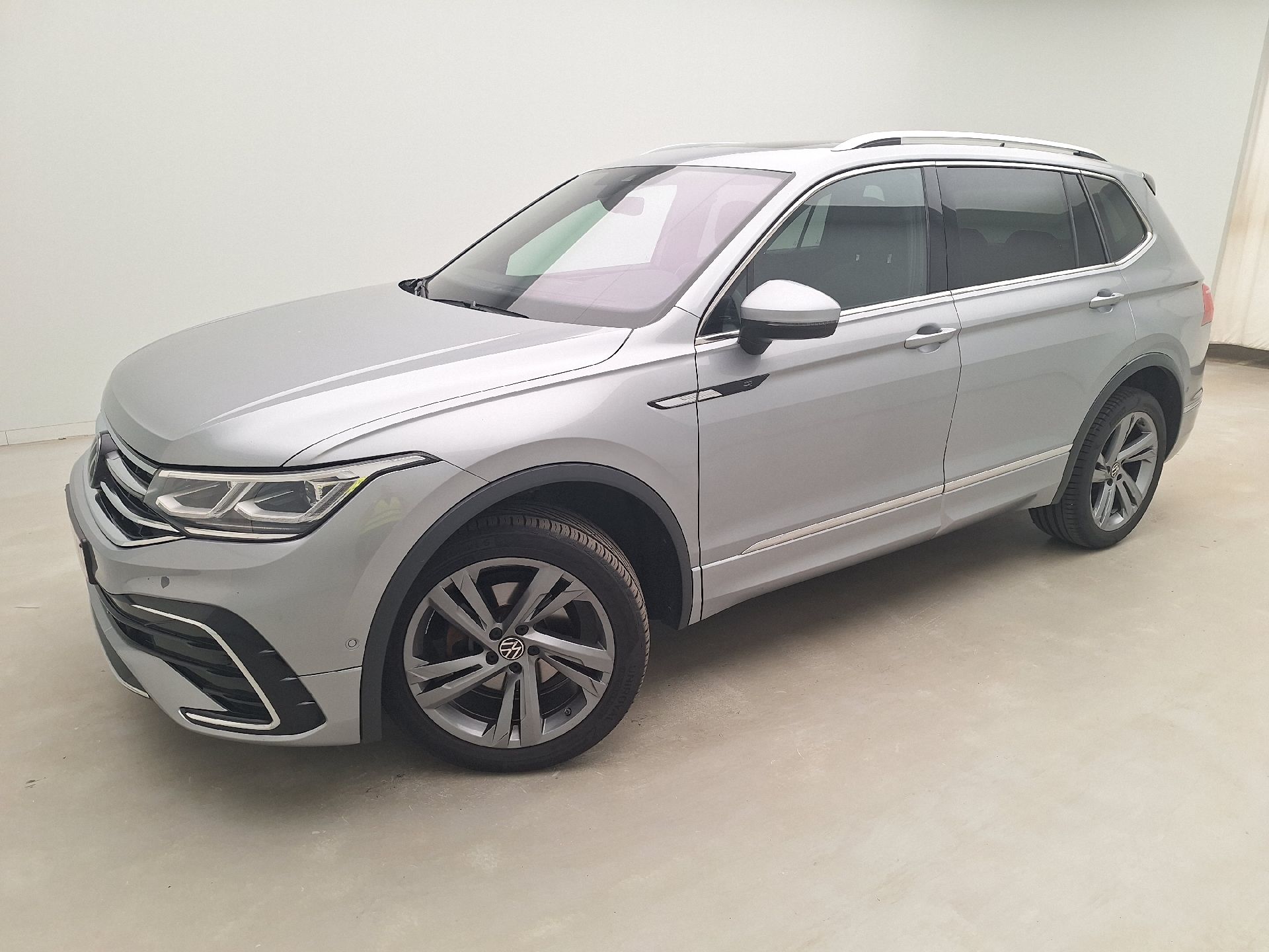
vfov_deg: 58.9
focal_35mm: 23
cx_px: 634
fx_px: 843
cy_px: 476
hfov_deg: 73.9
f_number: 1.8
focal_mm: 5.54
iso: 50
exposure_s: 1/100
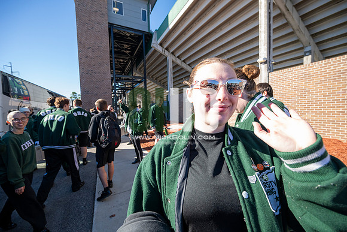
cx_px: 174
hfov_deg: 104.2
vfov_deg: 81.2
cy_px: 116
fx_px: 135
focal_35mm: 14
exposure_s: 1/2000
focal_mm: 14
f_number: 5
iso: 1250
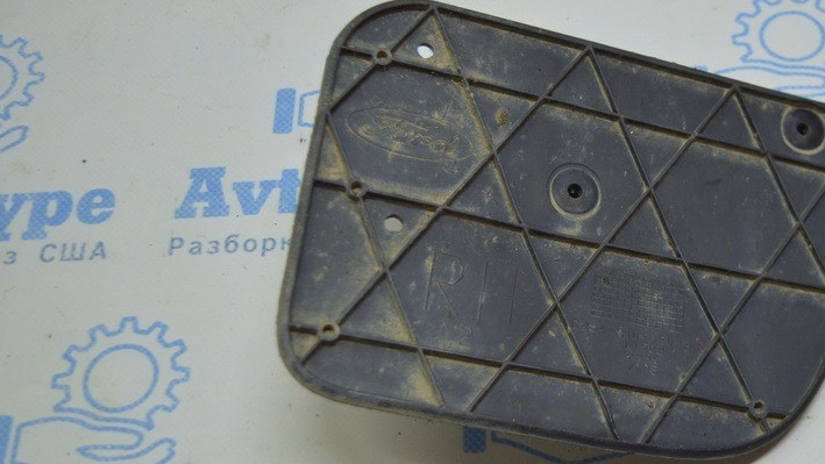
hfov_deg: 35.0
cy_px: 261
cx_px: 567
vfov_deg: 20.4
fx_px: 1291
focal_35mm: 59
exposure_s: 1/100
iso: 400
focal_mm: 26
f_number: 4
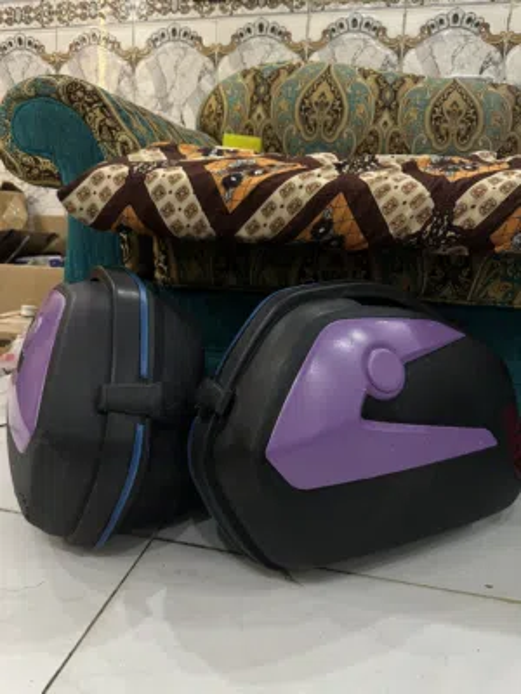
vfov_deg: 71.6
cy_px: 347
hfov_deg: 56.8
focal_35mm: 24
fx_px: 482
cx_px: 260
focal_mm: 6.86
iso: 500
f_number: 1.78
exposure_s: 1/50
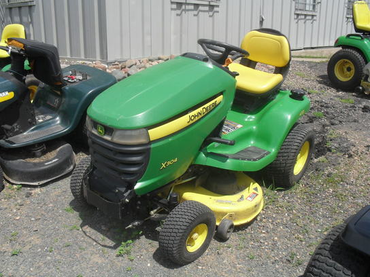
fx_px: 374
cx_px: 185
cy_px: 138
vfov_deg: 40.7
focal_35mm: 35
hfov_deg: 52.6
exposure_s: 1/180
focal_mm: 6.3
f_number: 8.4
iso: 100
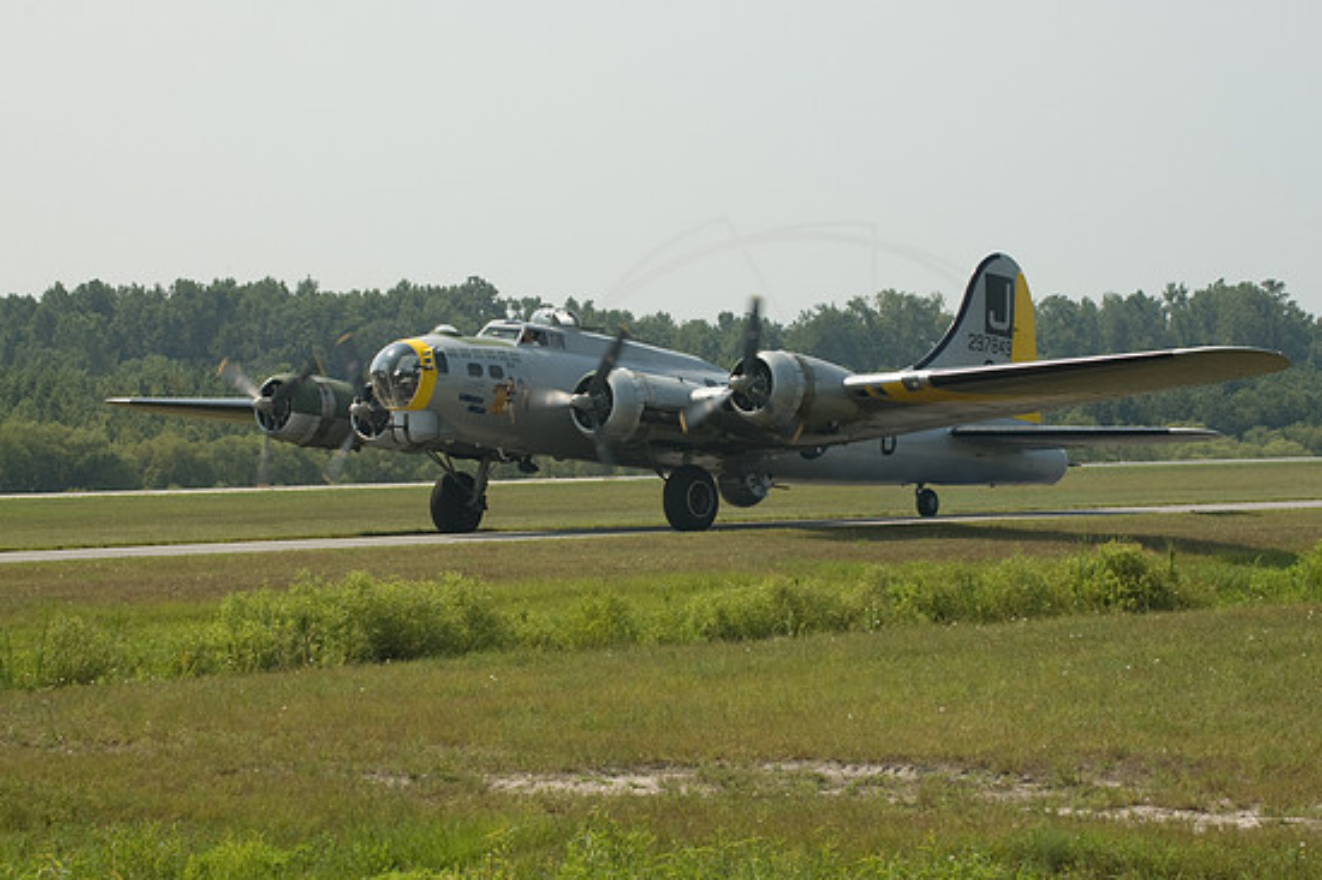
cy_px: 426
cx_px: 673
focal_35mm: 135
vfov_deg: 10.2
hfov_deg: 15.3
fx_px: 4937
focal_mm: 85
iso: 200
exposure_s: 1/200
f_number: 13
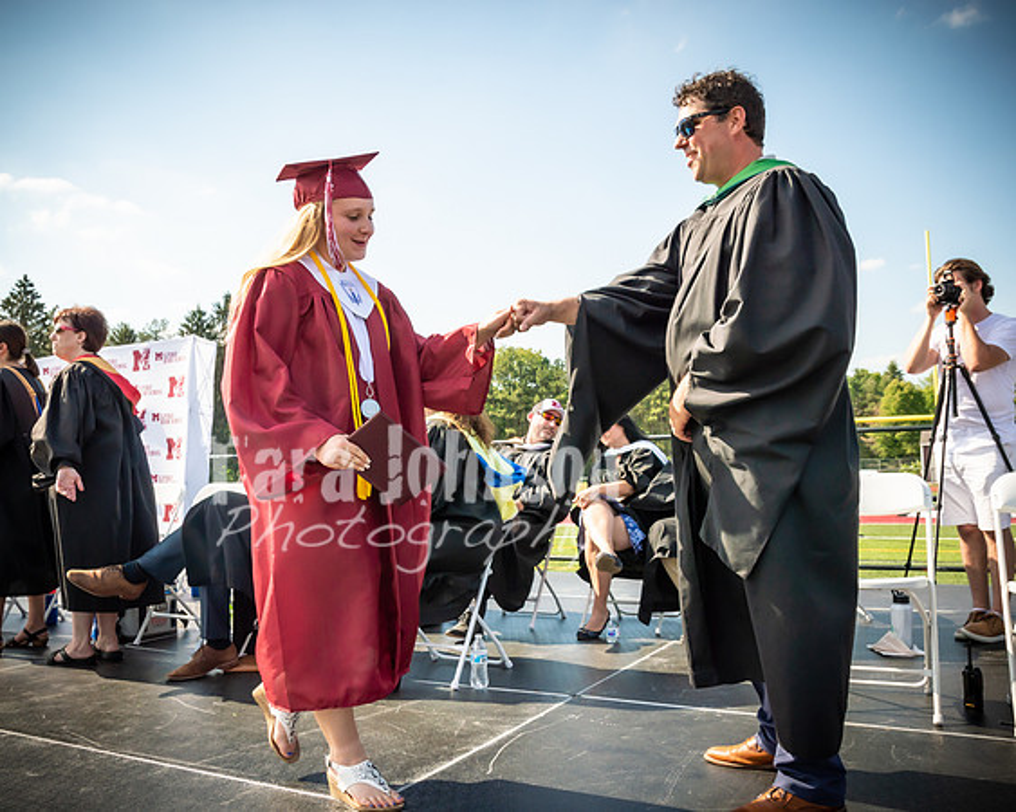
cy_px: 406
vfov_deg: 50.3
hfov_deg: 60.9
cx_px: 508
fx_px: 865
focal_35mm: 29
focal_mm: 17
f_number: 7.1
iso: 200
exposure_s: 1/800
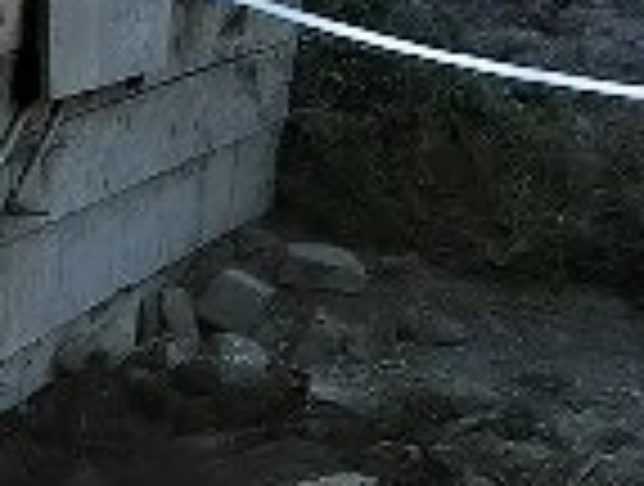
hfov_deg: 7.0
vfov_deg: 6.0
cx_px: -1459
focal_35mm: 244
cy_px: 756
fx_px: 4551
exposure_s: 1/1000
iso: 50
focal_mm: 6.92
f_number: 1.9
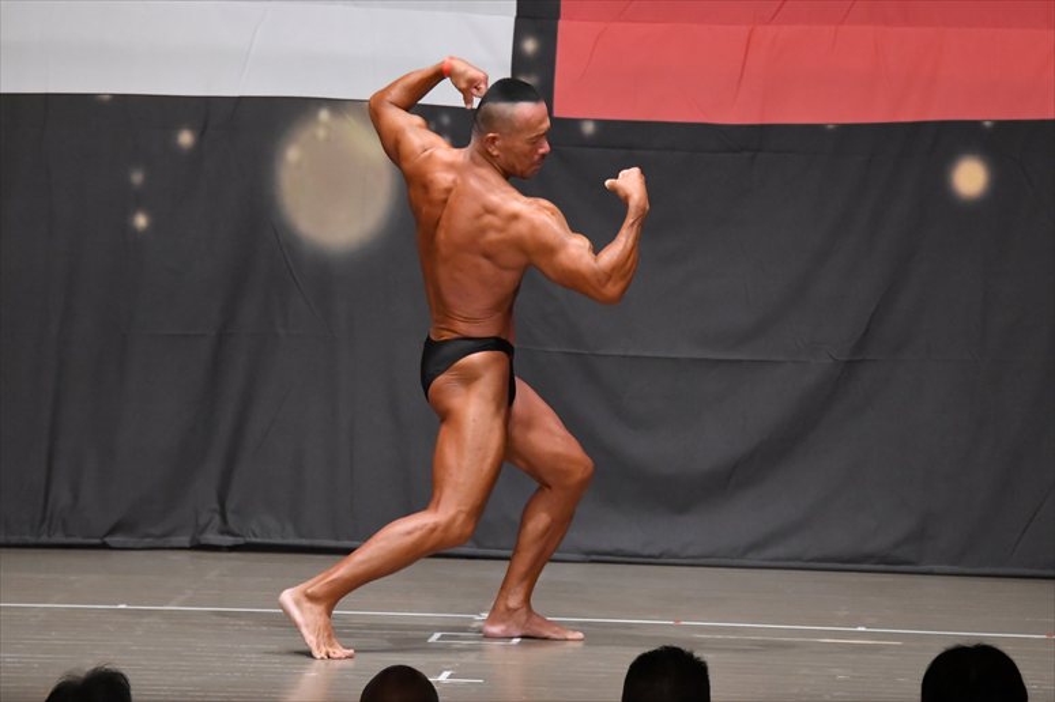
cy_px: 351
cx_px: 528
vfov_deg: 6.1
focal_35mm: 225
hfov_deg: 9.2
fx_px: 6591
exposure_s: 1/400
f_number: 5.6
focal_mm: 150
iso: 6400
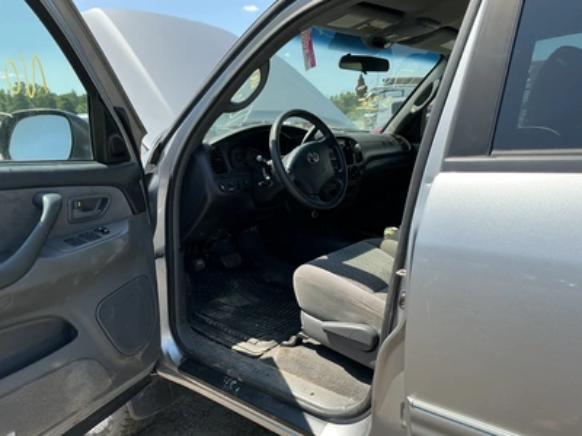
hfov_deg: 63.4
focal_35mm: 28
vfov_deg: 49.7
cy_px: 218
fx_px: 471
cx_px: 291
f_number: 1.8
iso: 25
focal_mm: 3
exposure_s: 1/606
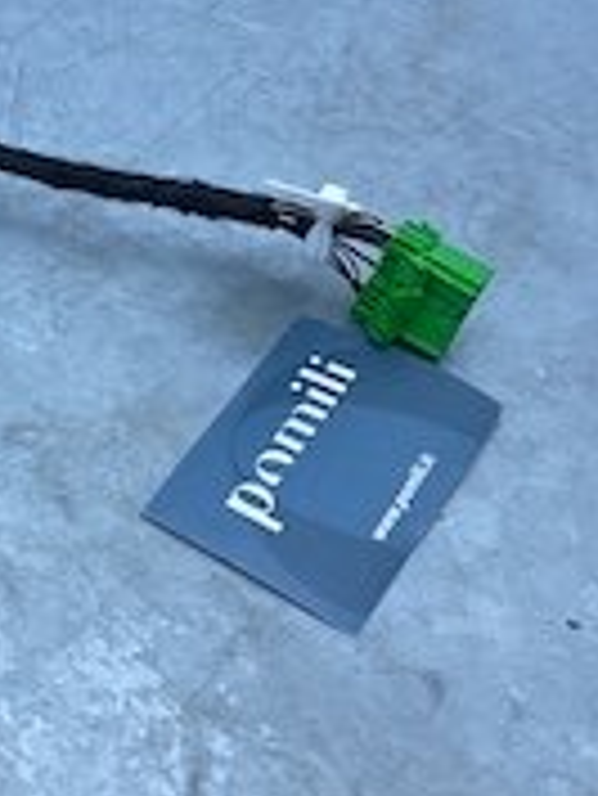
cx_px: -400
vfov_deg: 20.6
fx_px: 2163
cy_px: 175
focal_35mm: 94
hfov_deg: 14.3
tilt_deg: -45.8
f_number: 1.8
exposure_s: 1/788
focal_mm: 4.25
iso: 32
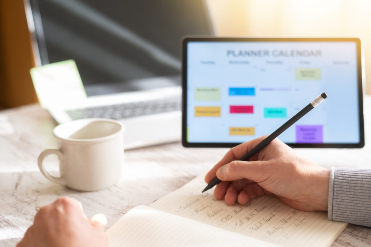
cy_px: 124
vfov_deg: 27.0
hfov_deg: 39.6
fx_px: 515
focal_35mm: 50
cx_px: 186
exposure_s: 1/80
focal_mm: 50
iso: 200
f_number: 2.8
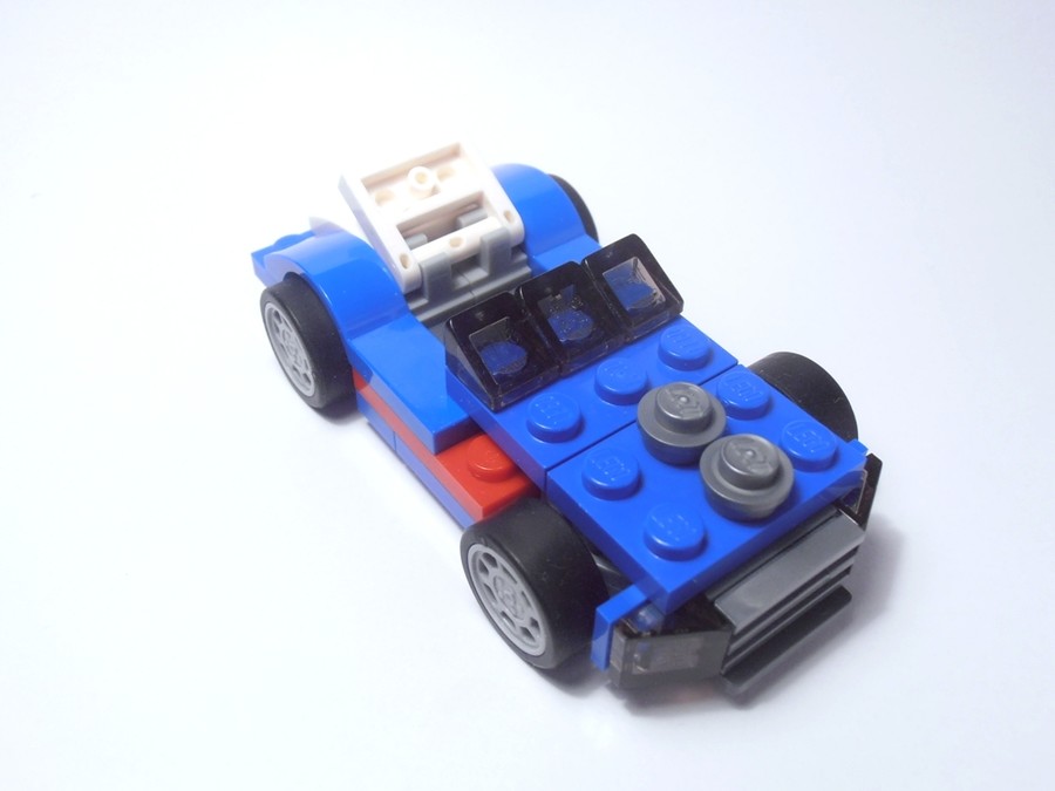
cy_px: 396
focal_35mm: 37
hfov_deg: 50.1
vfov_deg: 38.7
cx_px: 528
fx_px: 1128
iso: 80
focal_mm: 6.61
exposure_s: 1/60
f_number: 3.9
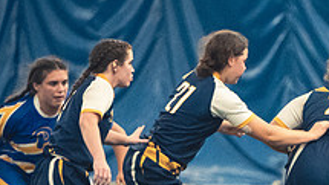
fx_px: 7407
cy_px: 206
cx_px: 398
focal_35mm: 849
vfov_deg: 1.4
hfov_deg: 2.5
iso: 12800
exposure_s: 1/500
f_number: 2.8
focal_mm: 200
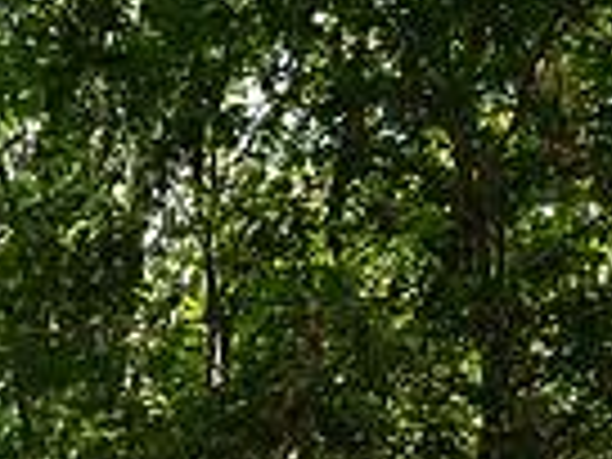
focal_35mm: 127
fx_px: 2245
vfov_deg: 10.5
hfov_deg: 15.5
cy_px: 976
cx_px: 207
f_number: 8
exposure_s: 1/250
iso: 800
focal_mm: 40
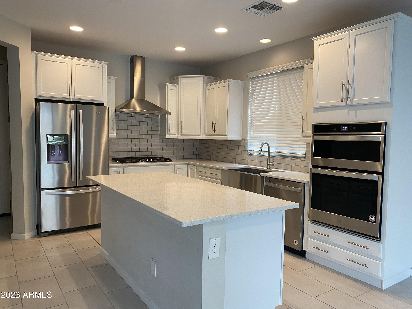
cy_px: 154
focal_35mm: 26
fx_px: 309
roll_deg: -0.1
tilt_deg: -3.6
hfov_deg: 67.3
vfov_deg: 53.1
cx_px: 206
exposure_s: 1/60
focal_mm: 4.25
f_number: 1.8
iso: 80
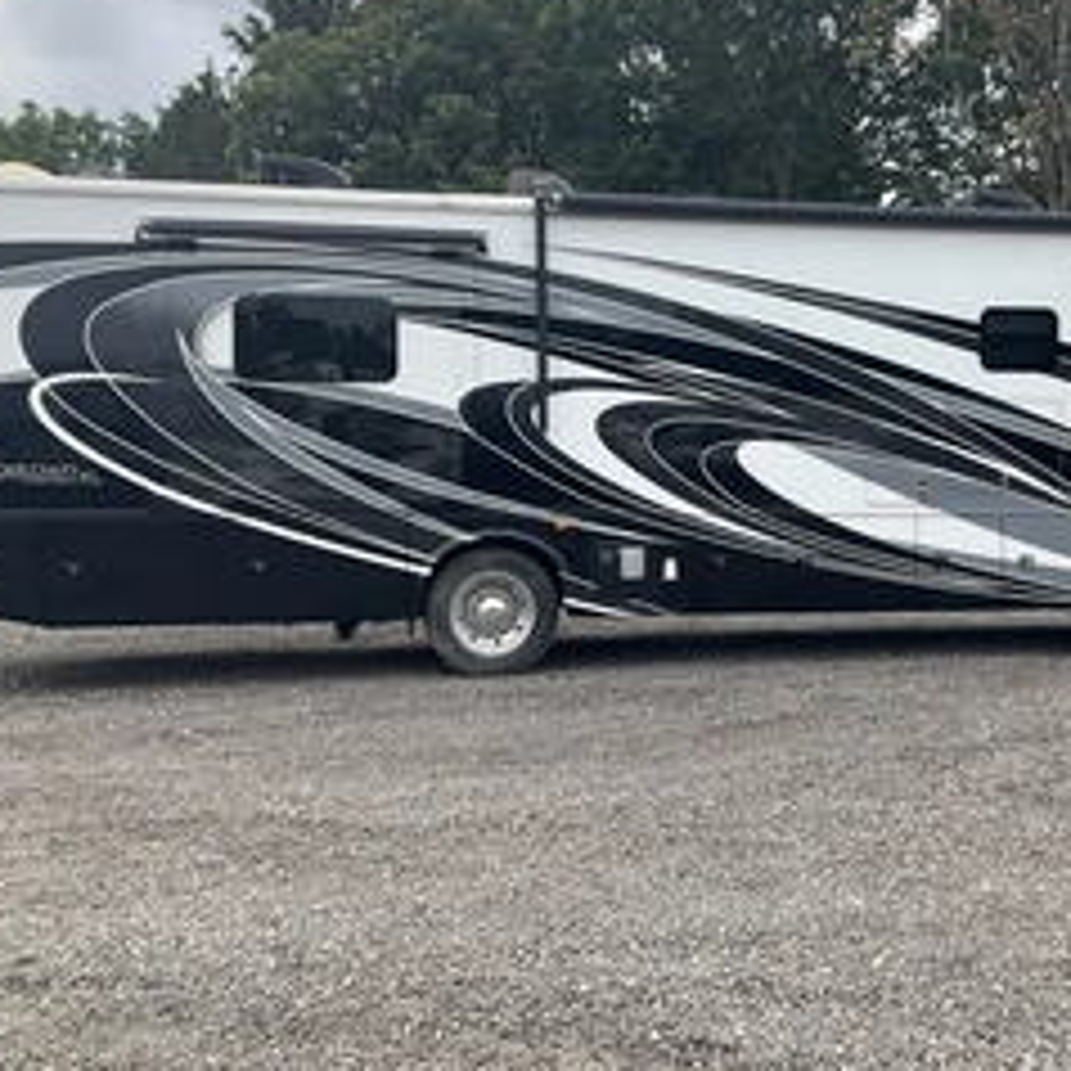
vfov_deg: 39.1
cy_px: 464
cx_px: 688
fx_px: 1505
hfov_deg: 38.8
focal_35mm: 43
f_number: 1.8
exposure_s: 1/804
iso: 25
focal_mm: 3
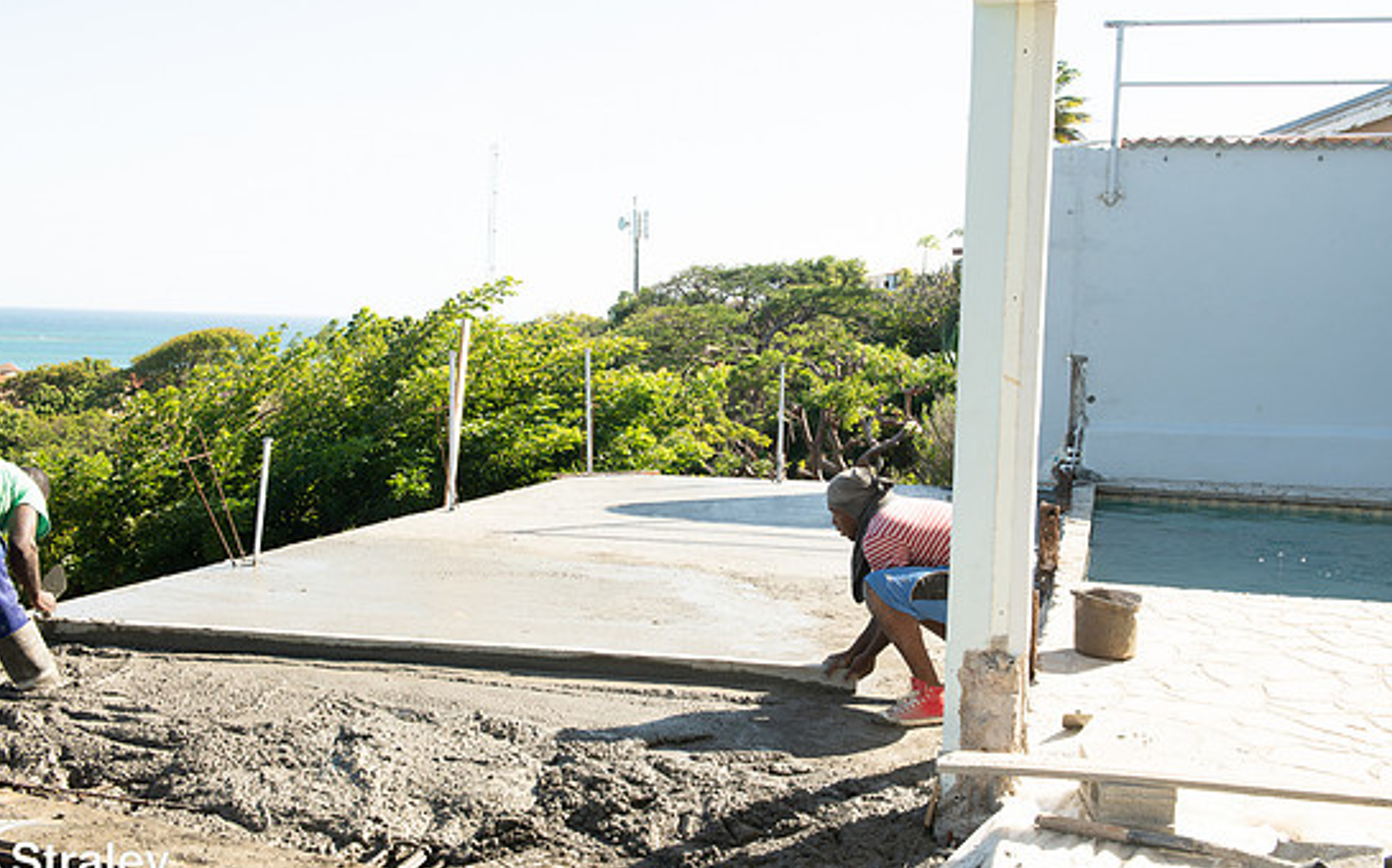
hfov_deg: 51.6
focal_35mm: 38
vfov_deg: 33.5
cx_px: 682
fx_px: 1441
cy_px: 443
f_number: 13
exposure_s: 1/60
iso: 64
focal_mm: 35
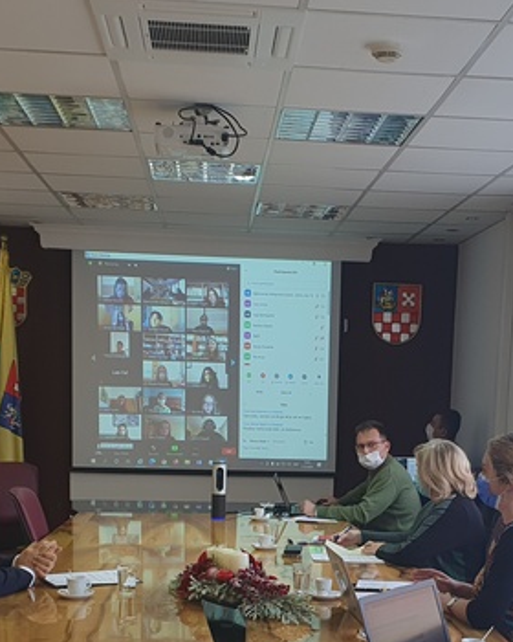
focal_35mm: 58
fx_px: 1101
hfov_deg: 26.2
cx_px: 321
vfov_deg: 31.9
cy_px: 477
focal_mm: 4.32
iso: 80
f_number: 2.4
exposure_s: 1/100
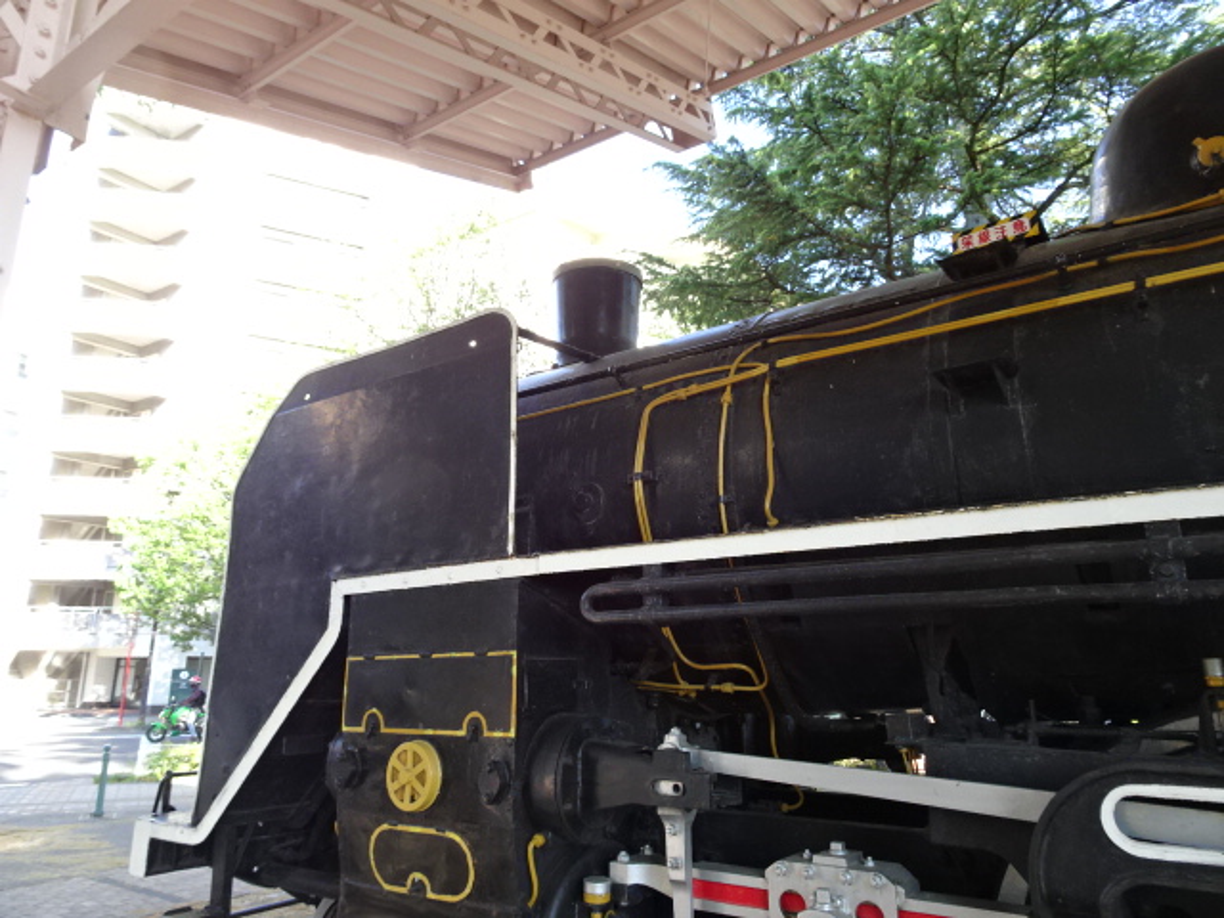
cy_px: 459
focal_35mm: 24
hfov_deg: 71.6
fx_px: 849
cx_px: 612
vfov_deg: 56.8
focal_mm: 4.1
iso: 160
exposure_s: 1/60
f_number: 3.5
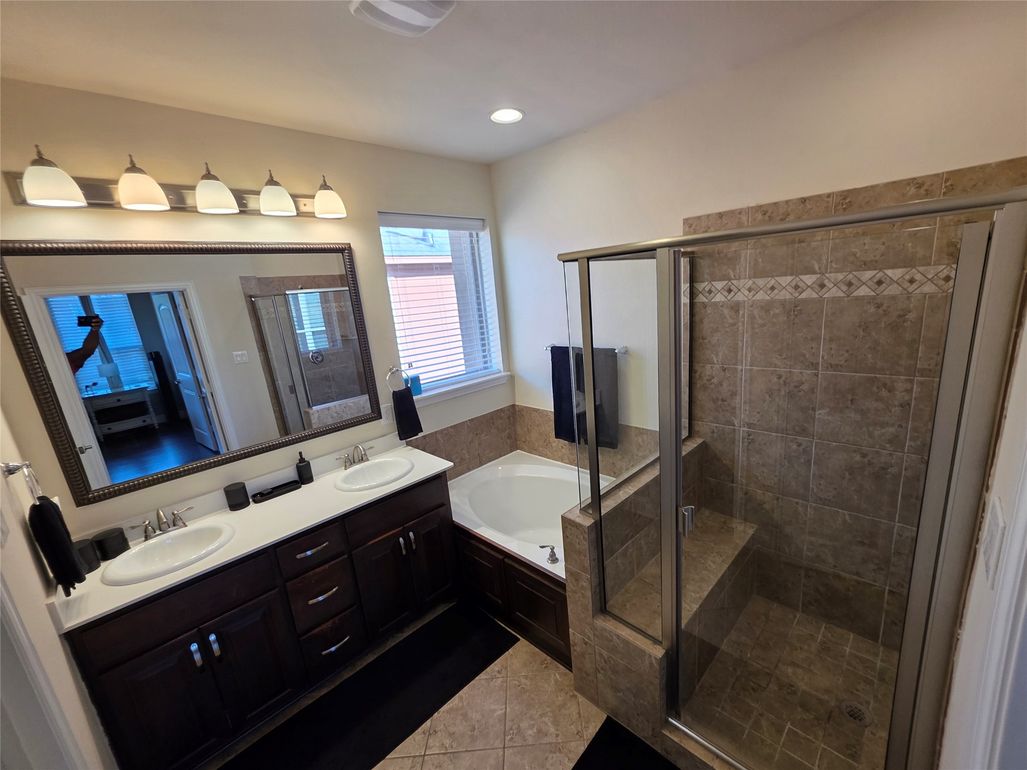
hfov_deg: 106.2
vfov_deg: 89.9
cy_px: 385
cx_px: 514
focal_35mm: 13
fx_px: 386
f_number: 1.9
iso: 125
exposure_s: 1/120
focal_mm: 2.2
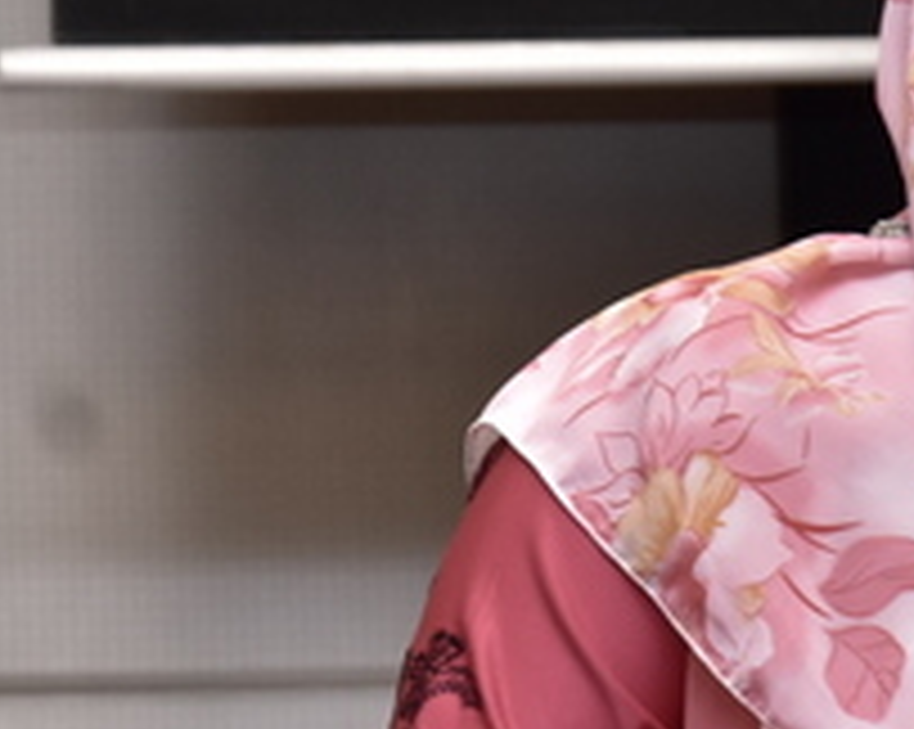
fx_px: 10513
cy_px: 612
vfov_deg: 4.0
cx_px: 765
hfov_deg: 5.0
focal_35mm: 389
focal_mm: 70
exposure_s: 1/50
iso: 1000
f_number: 6.3
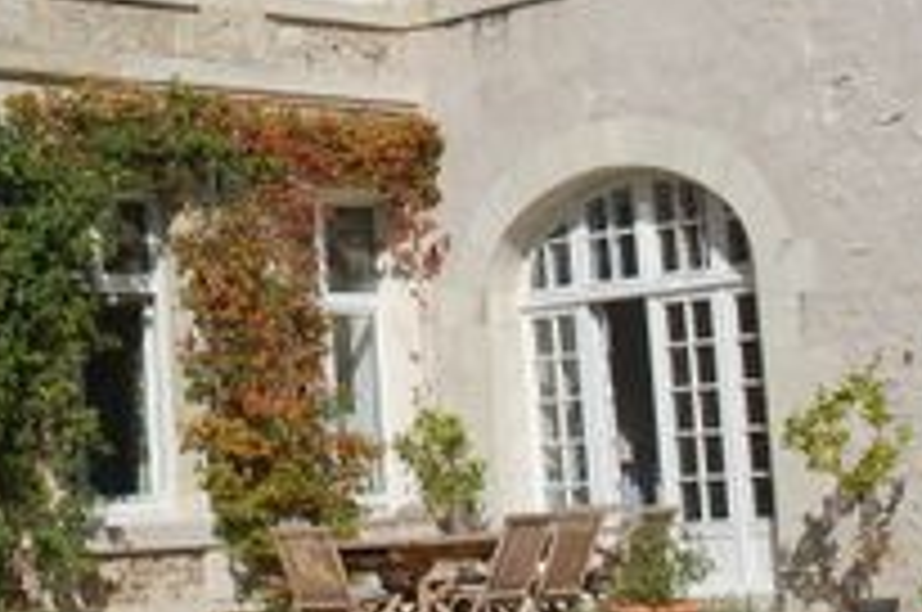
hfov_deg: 16.4
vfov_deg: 10.9
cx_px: 31
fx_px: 3145
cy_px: -88
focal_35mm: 123
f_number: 10
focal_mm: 28
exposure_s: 1/400
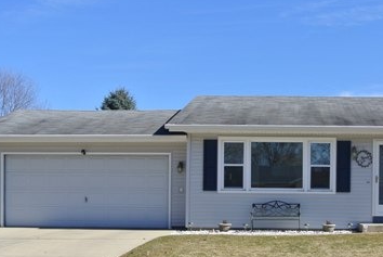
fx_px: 597
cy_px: 218
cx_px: 283
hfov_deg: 34.9
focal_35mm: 56
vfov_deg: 23.8
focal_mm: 11.8
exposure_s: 1/640
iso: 100
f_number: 4.5
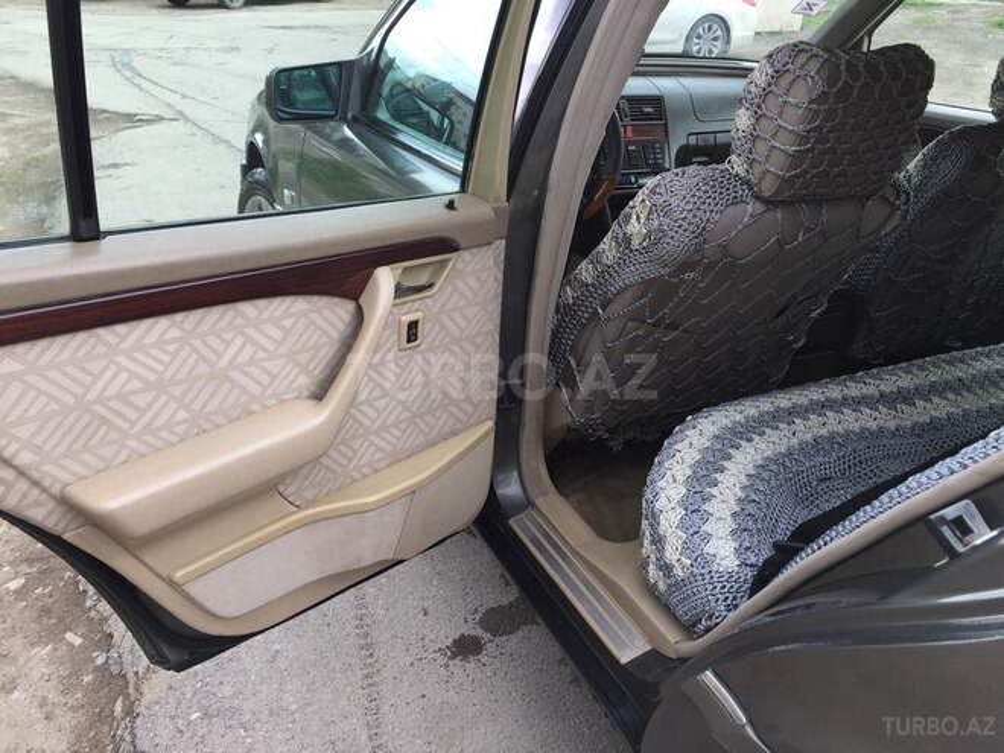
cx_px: 502
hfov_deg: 61.7
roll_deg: -1.6
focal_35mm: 29
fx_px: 841
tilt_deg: -29.2
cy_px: 376
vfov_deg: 48.2
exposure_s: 1/176
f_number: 2.2
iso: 32
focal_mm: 4.15
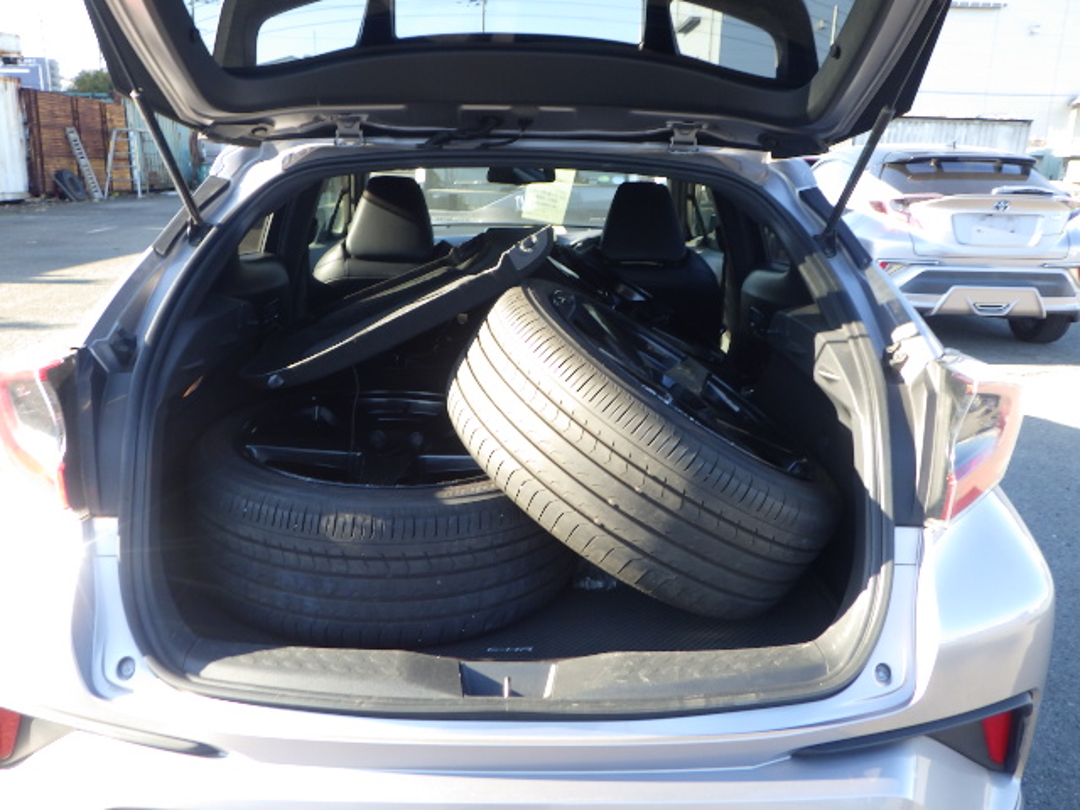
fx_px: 874
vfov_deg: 49.7
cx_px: 540
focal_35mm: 28
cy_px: 405
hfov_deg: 63.4
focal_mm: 5
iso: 125
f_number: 3.5
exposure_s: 1/125
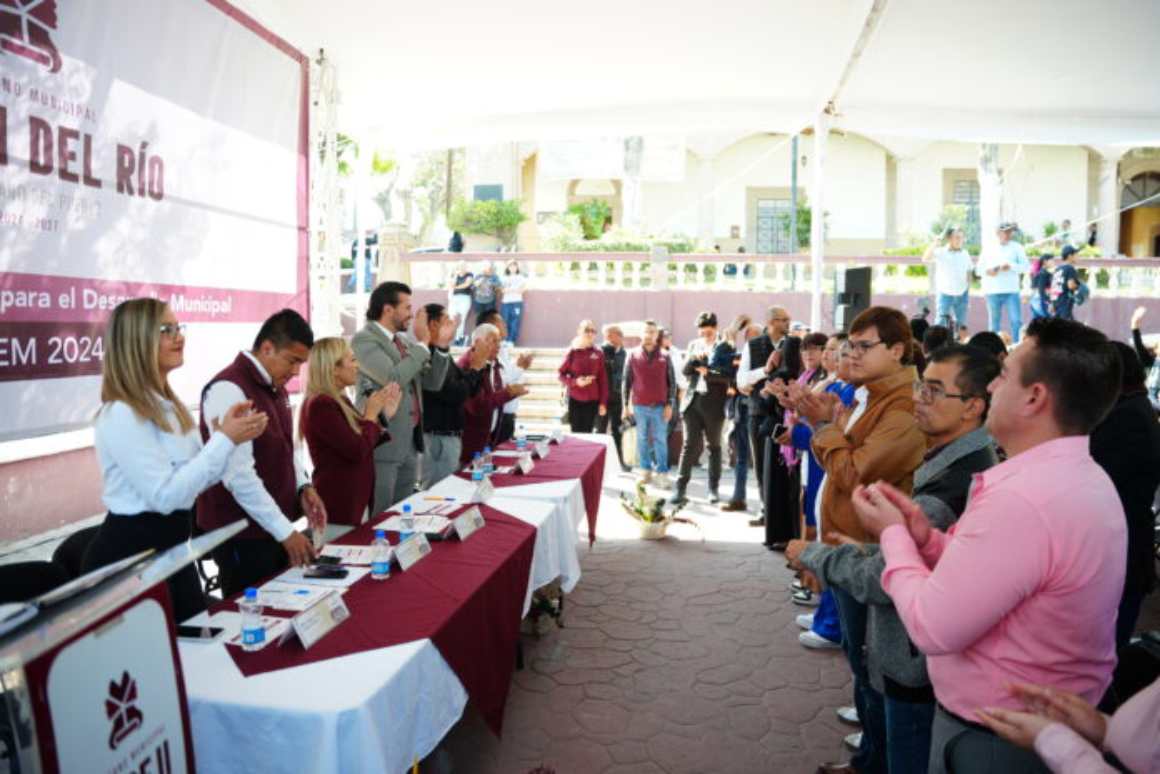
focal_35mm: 24
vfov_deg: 53.1
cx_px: 580
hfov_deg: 73.7
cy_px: 387
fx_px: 773
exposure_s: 1/125
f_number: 2.8
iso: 125
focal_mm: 24
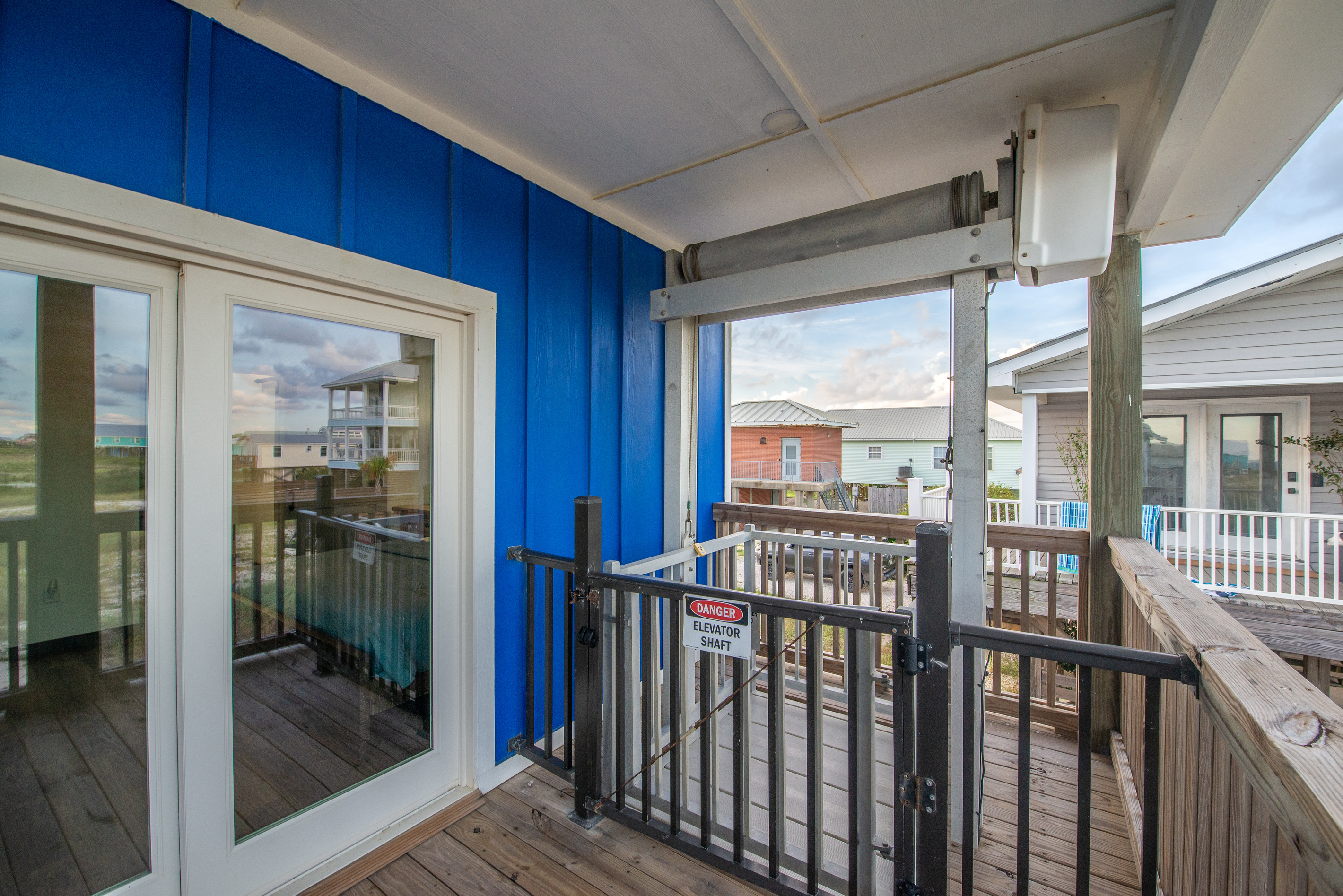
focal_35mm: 14
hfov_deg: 104.2
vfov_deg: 81.2
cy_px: 448
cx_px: 672
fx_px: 522
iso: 400
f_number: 9
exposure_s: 1/80
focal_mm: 14
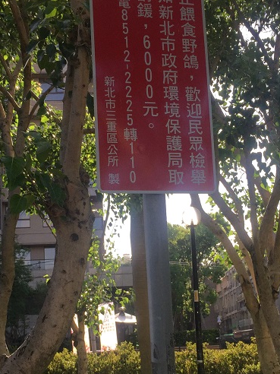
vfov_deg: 32.4
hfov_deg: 24.8
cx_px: 144
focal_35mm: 59
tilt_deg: +10.8
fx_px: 636
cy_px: 252
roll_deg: +3.2
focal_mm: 4.15
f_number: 2.2
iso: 32
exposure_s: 1/824
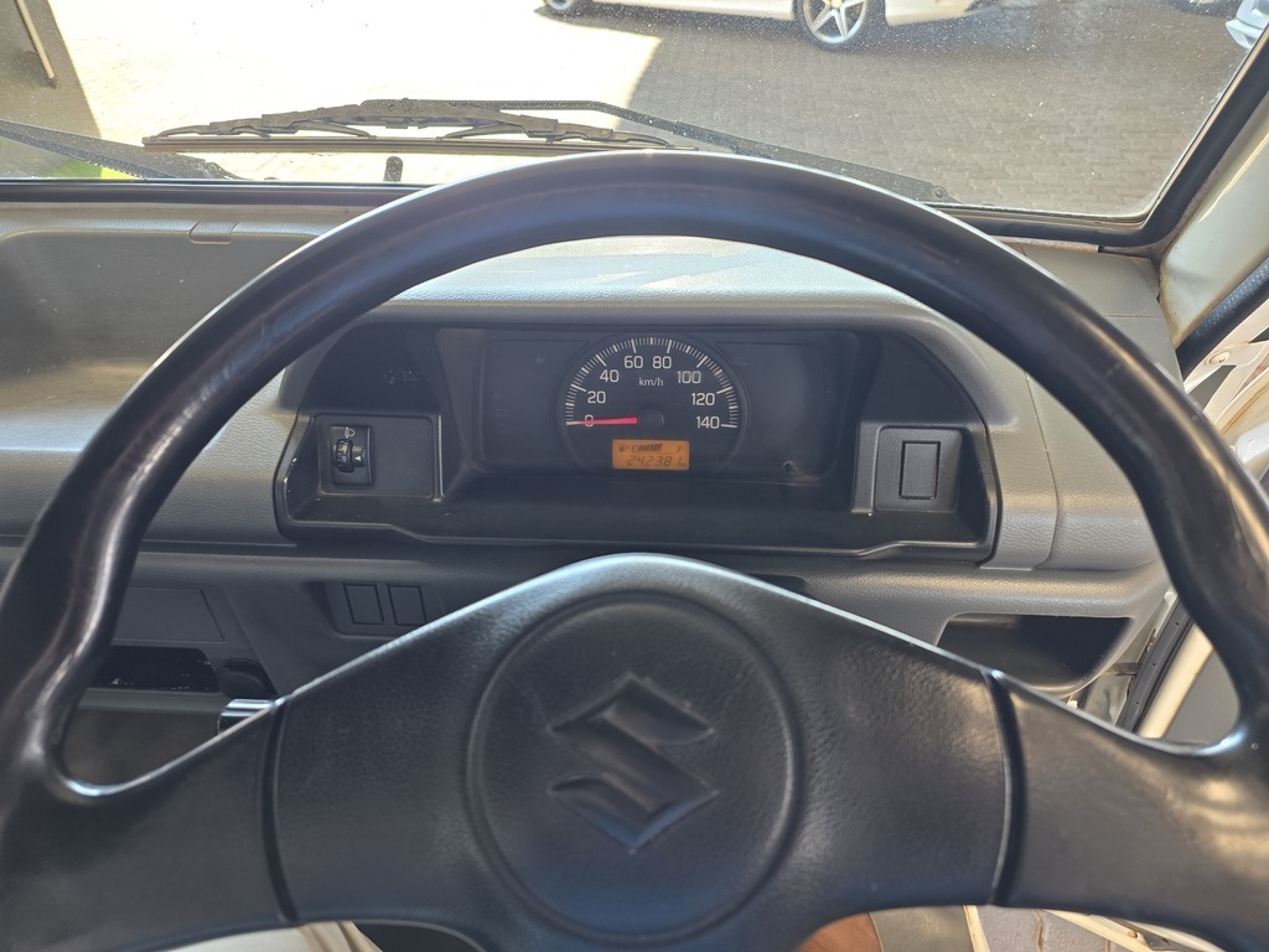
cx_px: 634
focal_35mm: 23
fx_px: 843
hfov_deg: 73.9
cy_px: 476
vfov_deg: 58.9
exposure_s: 1/100
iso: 160
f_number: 1.7
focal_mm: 6.25
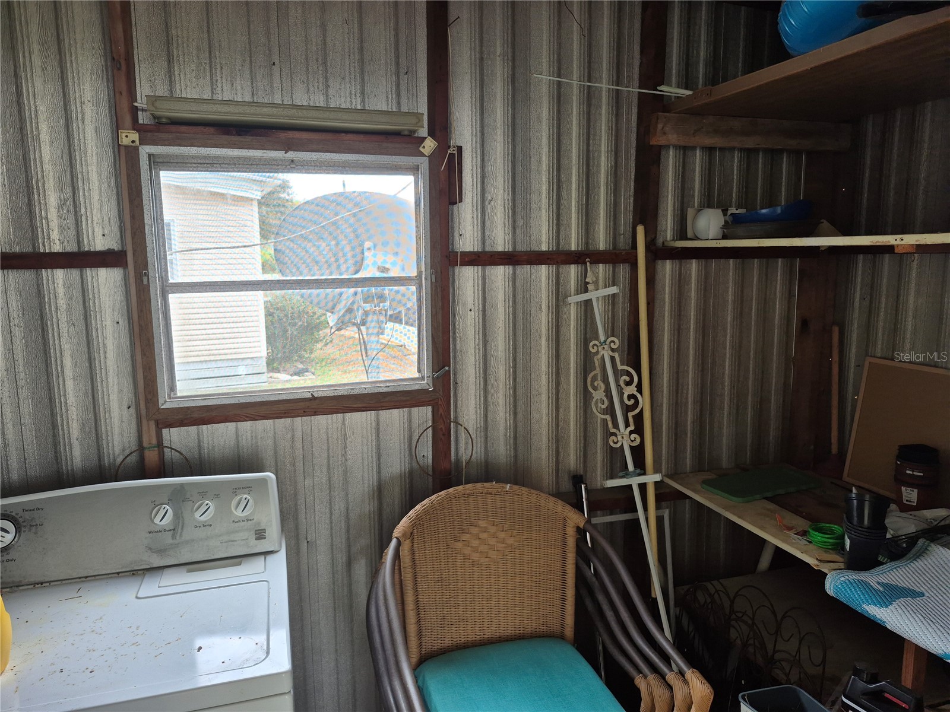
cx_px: 475
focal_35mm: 23
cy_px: 356
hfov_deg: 73.9
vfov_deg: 58.9
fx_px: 631
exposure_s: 1/180
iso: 80
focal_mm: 5.4
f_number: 1.8
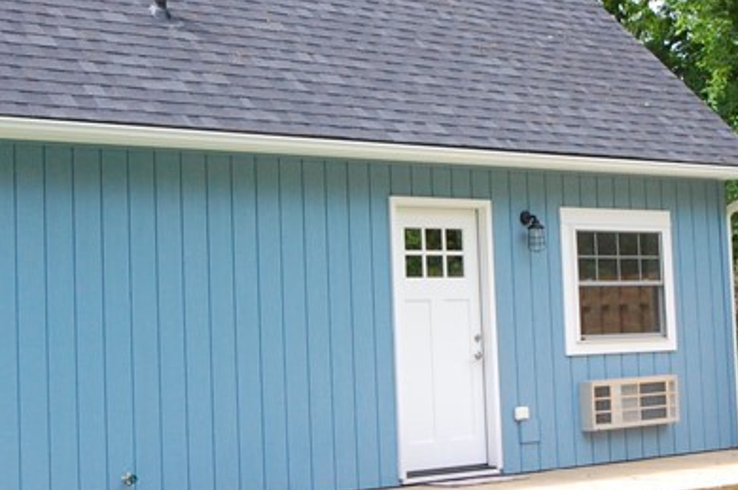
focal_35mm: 79
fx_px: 1626
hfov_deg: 25.6
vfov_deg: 17.1
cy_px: 157
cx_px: 408
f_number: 10
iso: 800
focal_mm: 19
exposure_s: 1/320
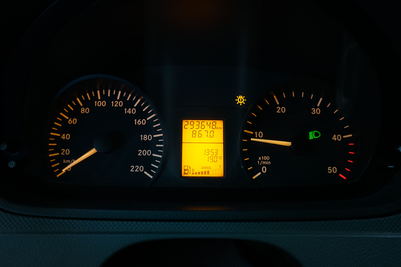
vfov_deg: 43.6
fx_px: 334
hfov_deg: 61.9
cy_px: 134
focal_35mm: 30
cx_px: 200
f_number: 5
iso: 1000
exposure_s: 1/30
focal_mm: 30
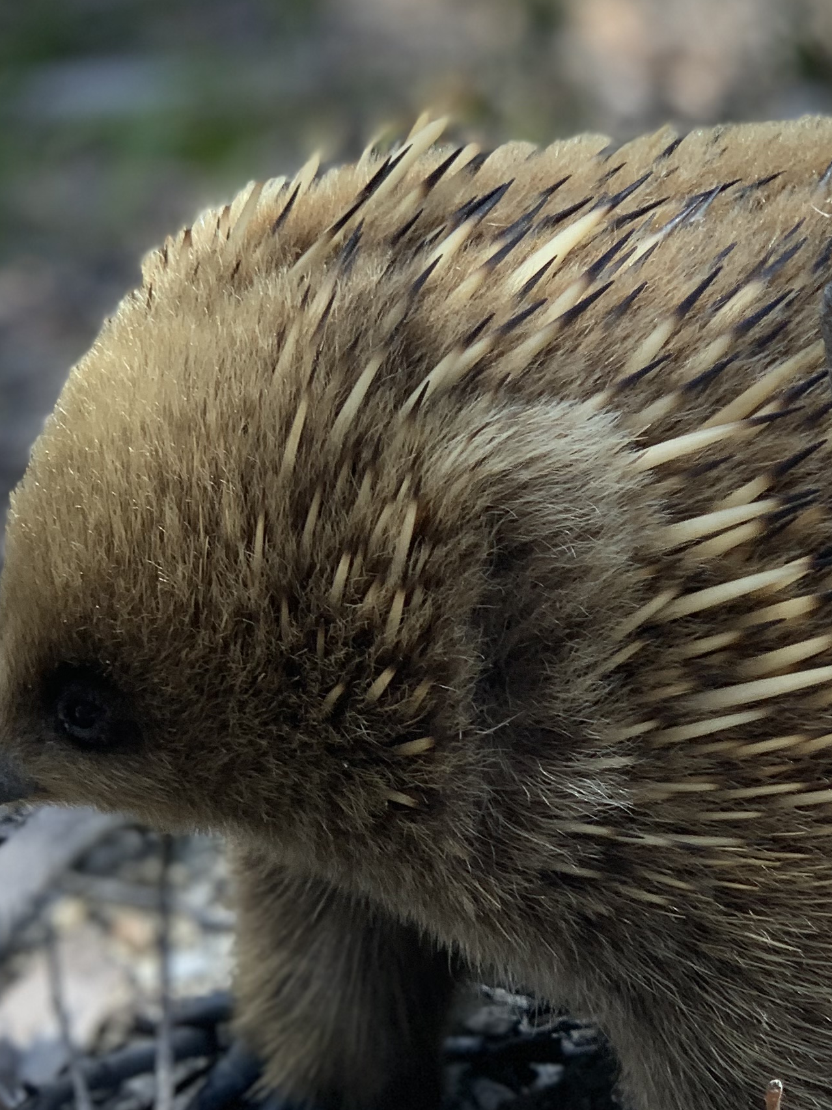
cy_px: 764
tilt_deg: -24.1
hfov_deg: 12.0
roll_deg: -3.5
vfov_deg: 16.0
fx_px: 3943
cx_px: 607
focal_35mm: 123
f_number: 2.4
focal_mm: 6
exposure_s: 1/122
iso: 32
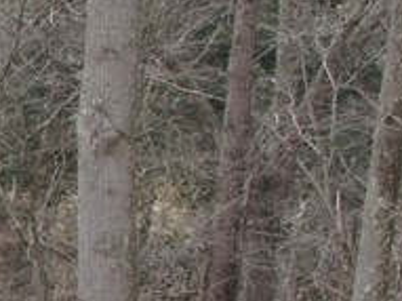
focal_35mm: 156
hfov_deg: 10.6
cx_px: -614
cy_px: 439
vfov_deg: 9.3
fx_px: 1807
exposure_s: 1/125
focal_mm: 19
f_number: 8
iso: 200
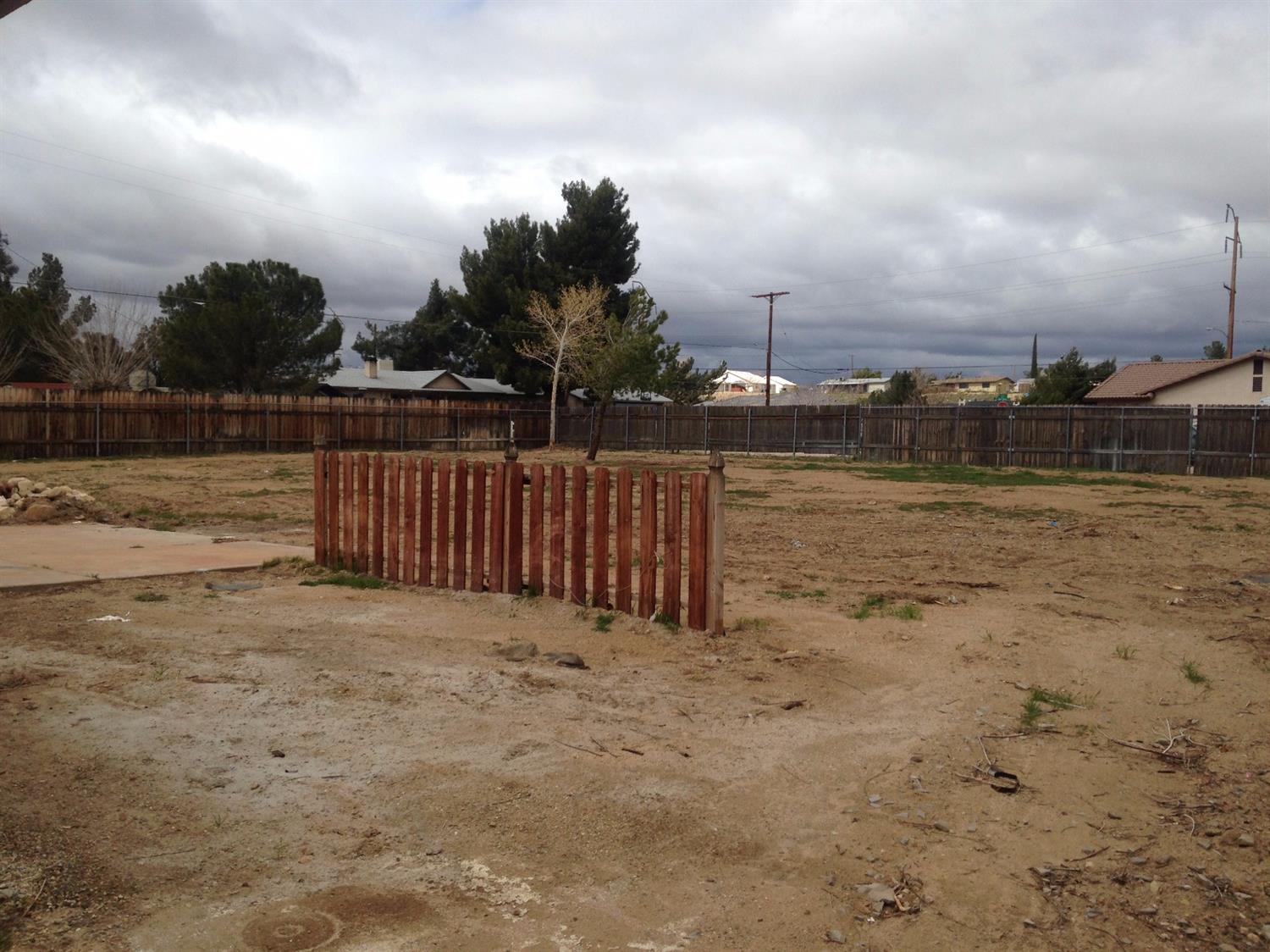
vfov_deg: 42.9
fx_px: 1210
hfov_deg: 55.4
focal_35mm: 33
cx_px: 635
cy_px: 476
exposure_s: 1/2358
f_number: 2.4
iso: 50
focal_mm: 4.12
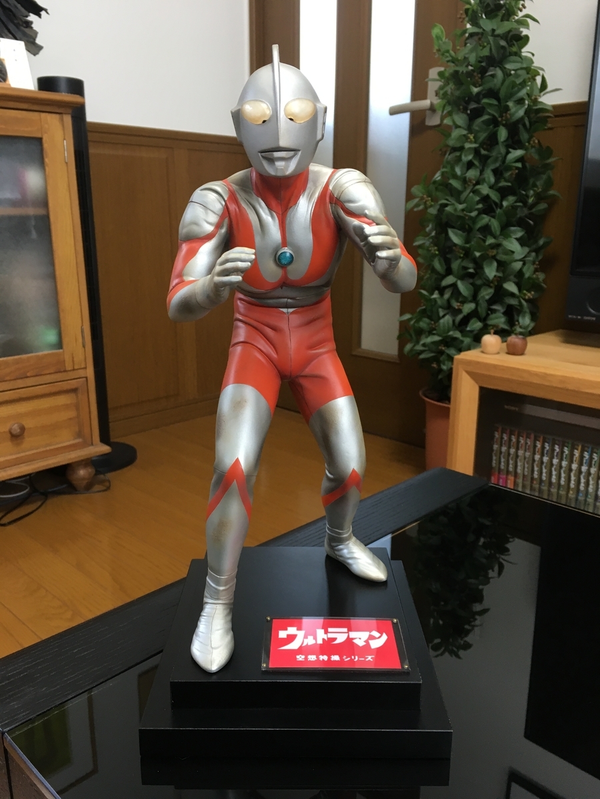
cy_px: 400
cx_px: 300
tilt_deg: -14.8
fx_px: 670
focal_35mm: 29
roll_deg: +0.1
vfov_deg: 61.7
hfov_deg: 48.2
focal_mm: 4.15
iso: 80
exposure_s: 1/30
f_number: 2.2
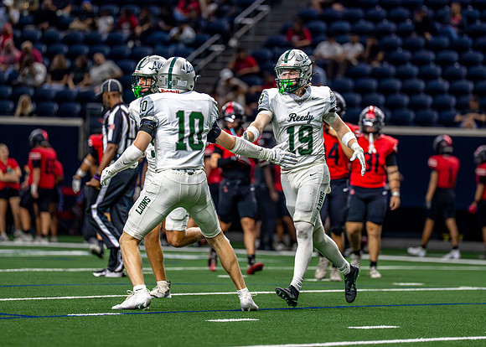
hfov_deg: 7.3
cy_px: 137
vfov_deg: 5.2
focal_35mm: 276
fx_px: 3809
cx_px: 279
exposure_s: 1/2000
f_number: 2.8
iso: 5000
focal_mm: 200
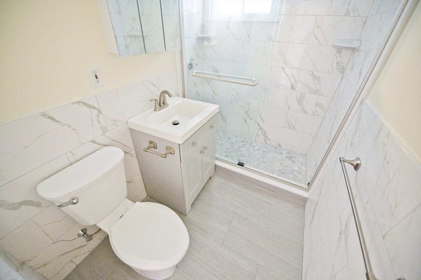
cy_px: 140
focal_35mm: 14
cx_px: 210
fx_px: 164
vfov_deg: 81.1
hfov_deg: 104.3
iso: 8000
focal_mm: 14
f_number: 2.8
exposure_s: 1/60
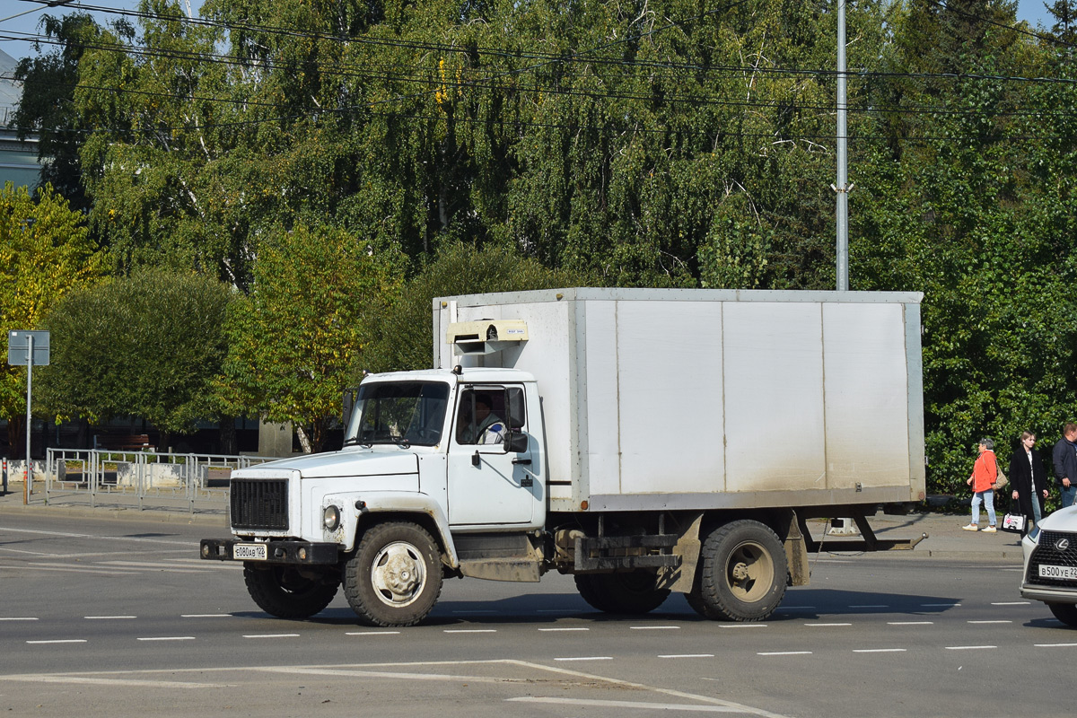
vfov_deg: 16.6
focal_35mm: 82
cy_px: 359
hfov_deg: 24.6
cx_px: 538
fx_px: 2468
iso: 200
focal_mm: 55
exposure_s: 1/1250
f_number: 7.1
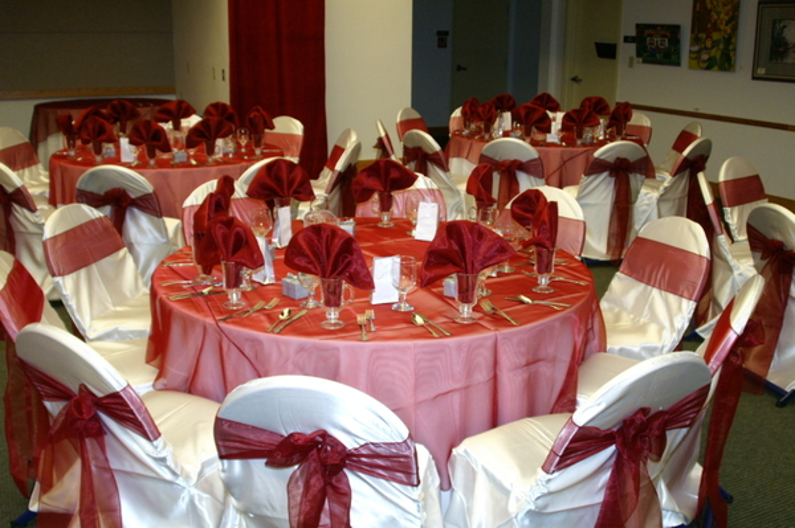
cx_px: 398
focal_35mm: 39
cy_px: 264
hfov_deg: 49.6
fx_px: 861
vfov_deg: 34.2
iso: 800
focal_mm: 26
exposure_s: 1/90
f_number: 4
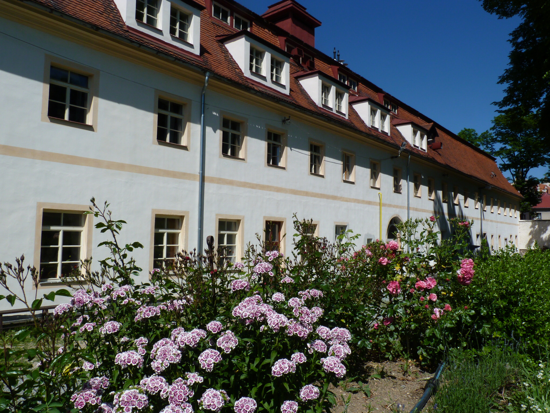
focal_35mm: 27
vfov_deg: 51.4
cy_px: 206
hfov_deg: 65.3
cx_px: 275
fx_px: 429
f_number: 6.3
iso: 80
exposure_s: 1/400
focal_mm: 4.8
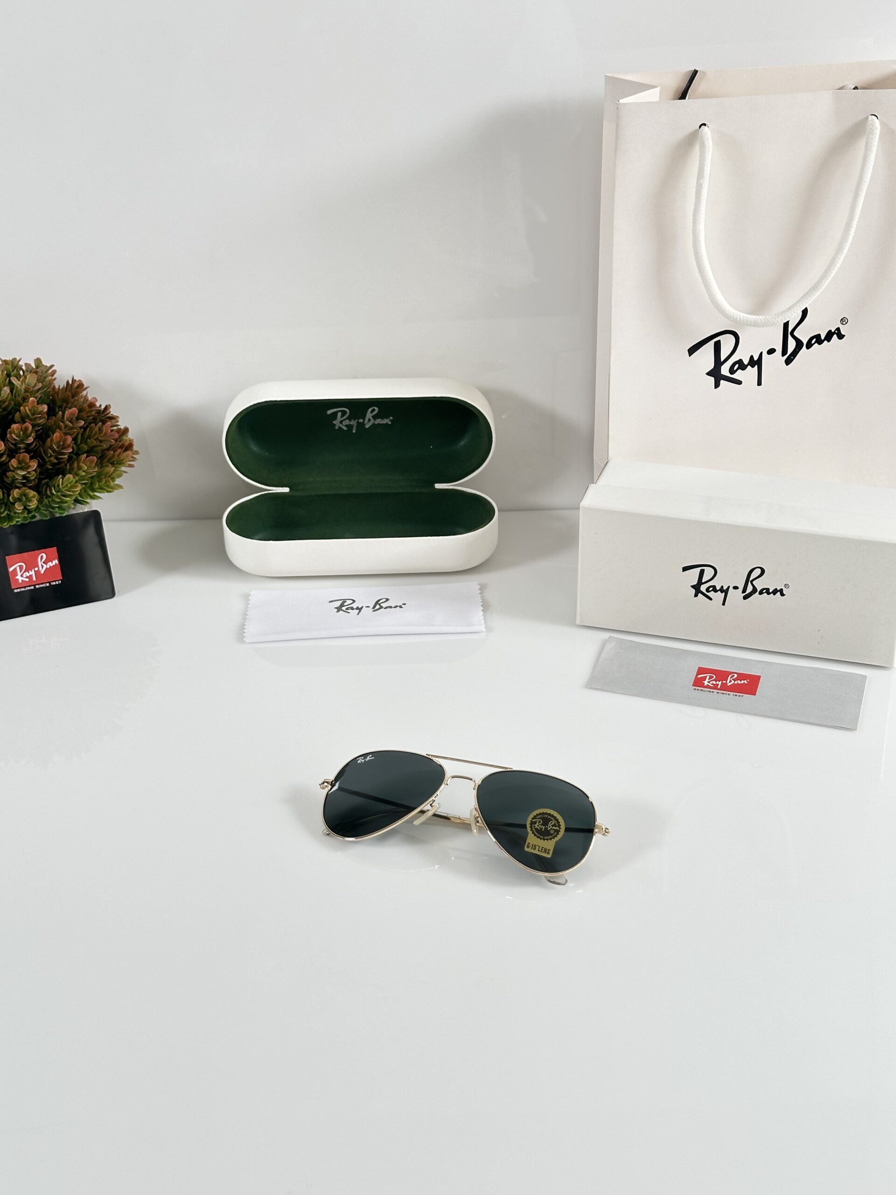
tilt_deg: -31.3
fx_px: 1657
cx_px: 448
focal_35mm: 48
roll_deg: +1.3
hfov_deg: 30.3
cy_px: 598
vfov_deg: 39.7
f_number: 1.78
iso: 80
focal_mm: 6.86
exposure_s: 1/127
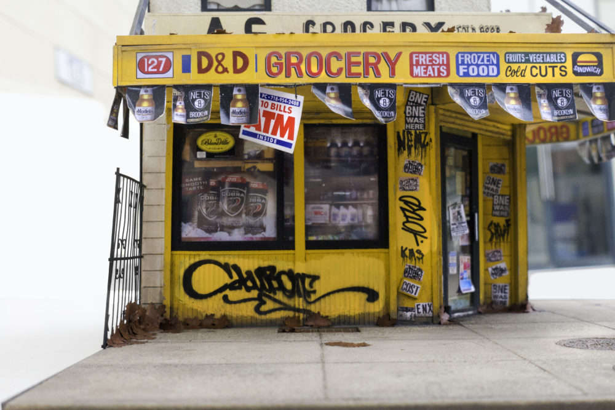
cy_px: 205
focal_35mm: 49
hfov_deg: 40.3
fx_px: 837
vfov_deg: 27.5
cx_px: 308
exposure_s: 1/100
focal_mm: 18.1
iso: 800
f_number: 6.3
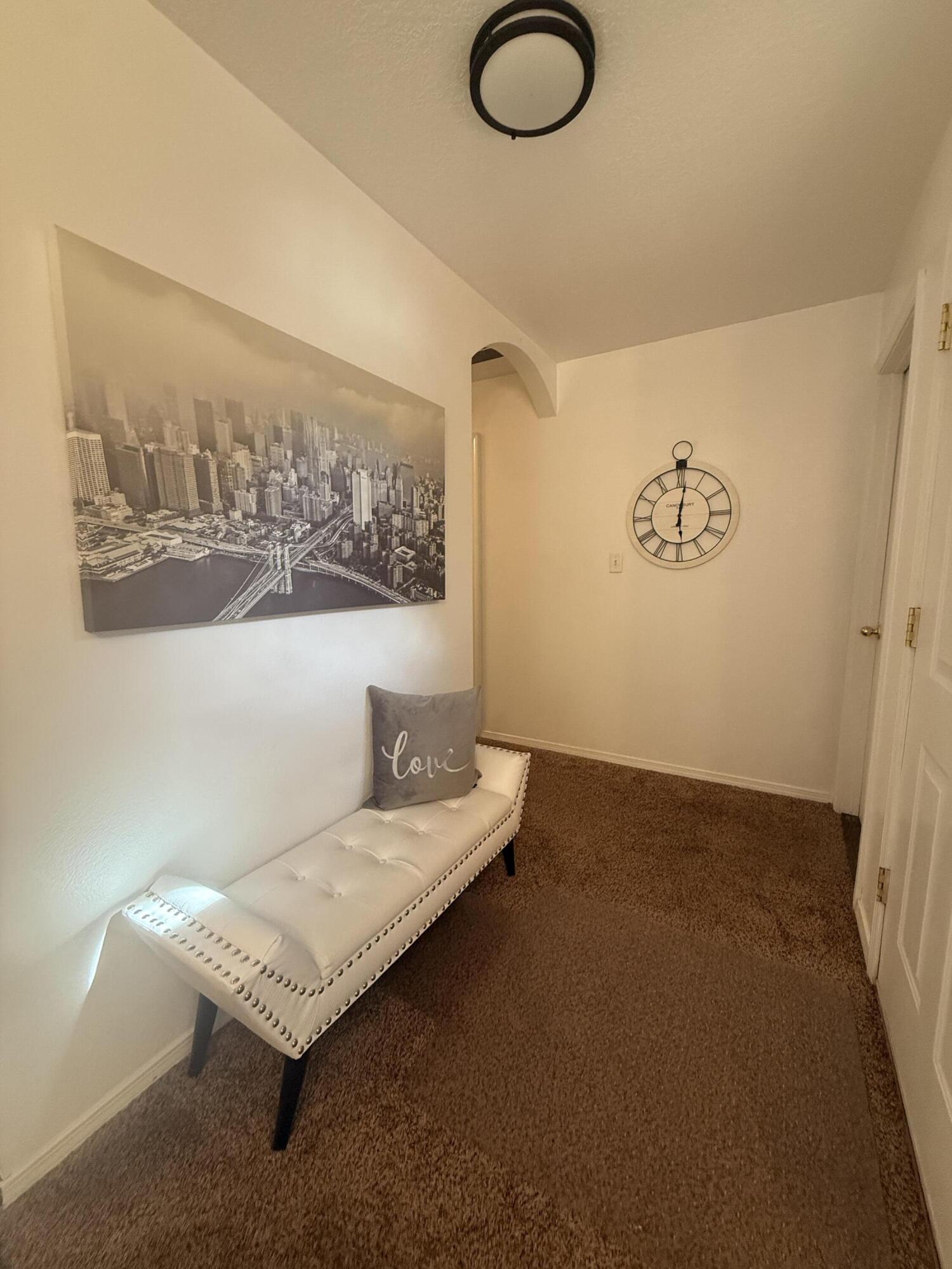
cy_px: 634
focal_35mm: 14
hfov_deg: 85.7
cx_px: 476
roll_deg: +0.1
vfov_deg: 102.1
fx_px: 513
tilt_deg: -5.8
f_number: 2.2
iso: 320
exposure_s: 1/120
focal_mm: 2.22
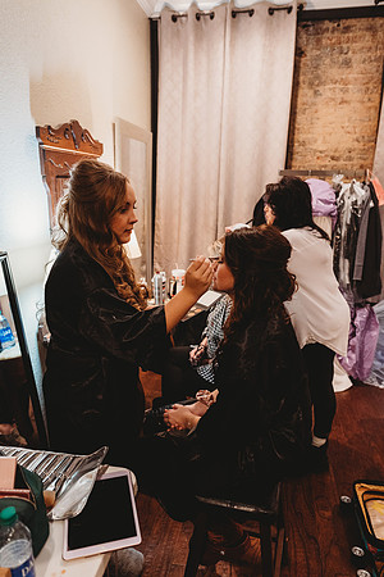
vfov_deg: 73.7
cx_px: 192
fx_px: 384
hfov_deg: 53.1
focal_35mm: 24
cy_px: 288
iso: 1600
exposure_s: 1/125
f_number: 2.8
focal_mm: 24
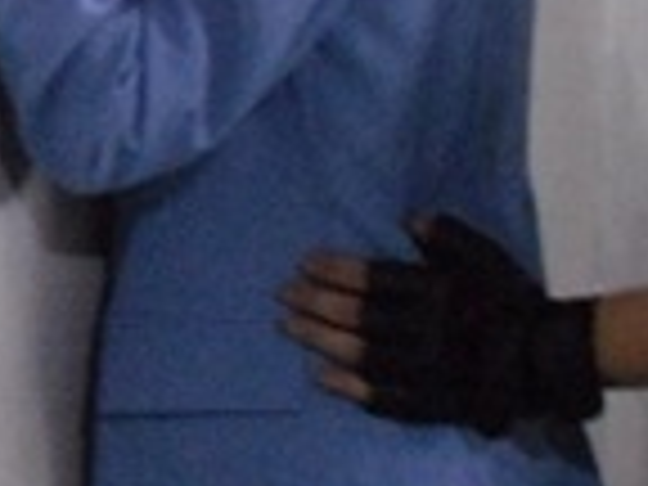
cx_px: 756
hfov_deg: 9.8
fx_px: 3744
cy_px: -14
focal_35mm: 200
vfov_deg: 7.4
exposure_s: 1/11
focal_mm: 6.3
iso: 800
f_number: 3.5
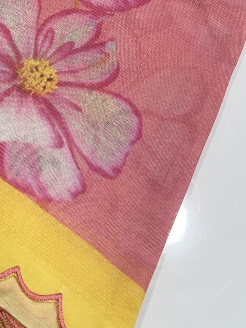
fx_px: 578
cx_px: -40
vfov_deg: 29.5
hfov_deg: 22.4
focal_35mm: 61
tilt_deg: -64.4
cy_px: -4
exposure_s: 1/100
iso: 64
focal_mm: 5.7
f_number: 1.5
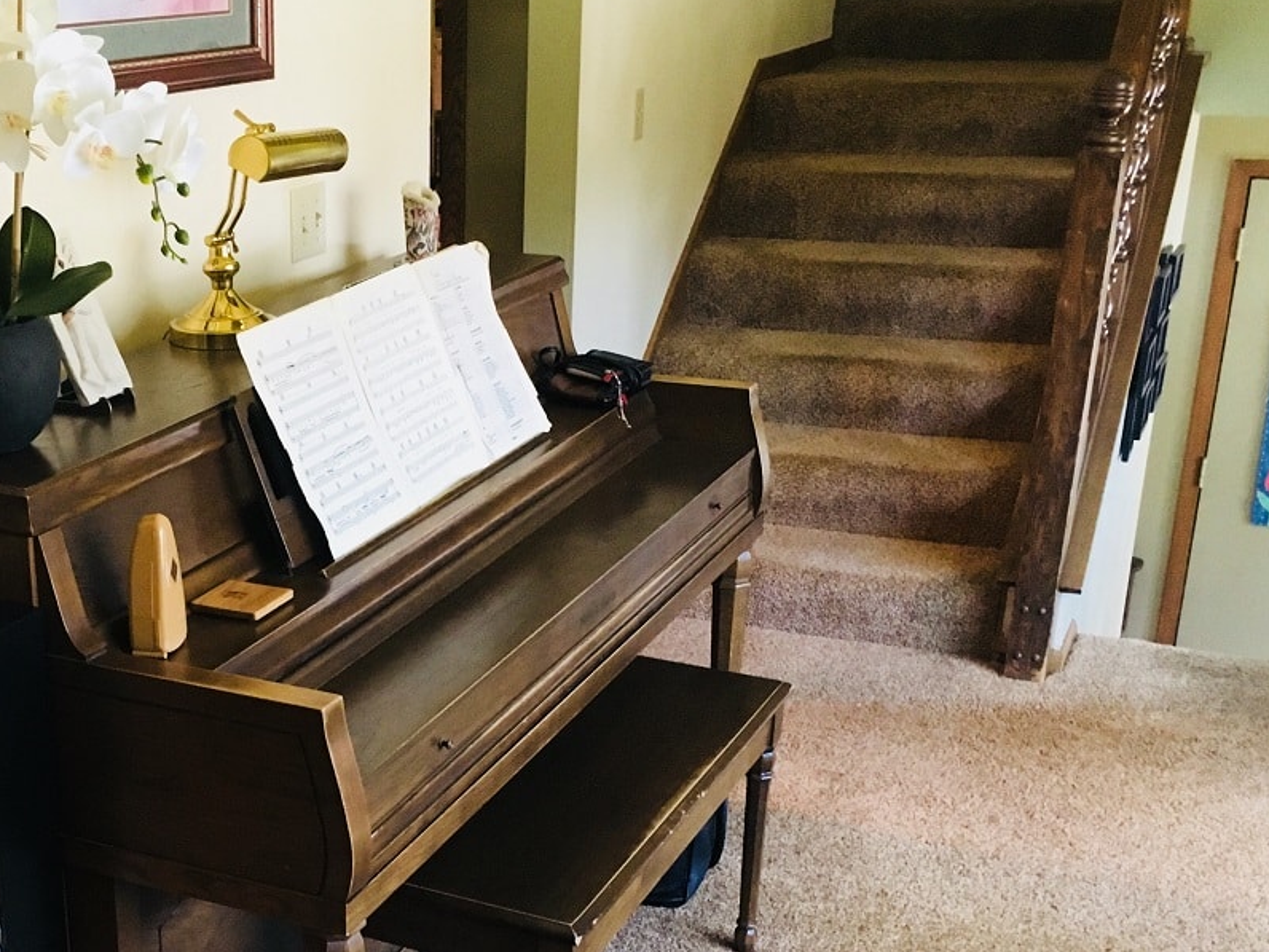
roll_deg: +1.3
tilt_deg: -21.2
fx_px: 1870
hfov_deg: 36.6
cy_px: 692
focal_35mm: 51
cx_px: 324
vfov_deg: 28.2
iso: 200
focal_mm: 4.15
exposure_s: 1/24
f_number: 2.2
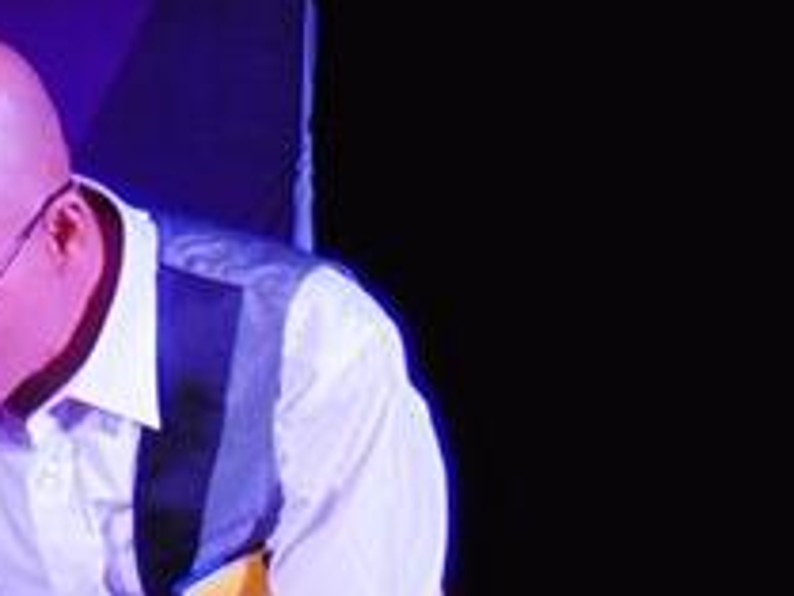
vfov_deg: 4.0
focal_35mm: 371
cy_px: 653
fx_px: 8515
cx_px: -177
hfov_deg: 5.3
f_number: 3.9
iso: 100
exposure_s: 1/30
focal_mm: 19.4
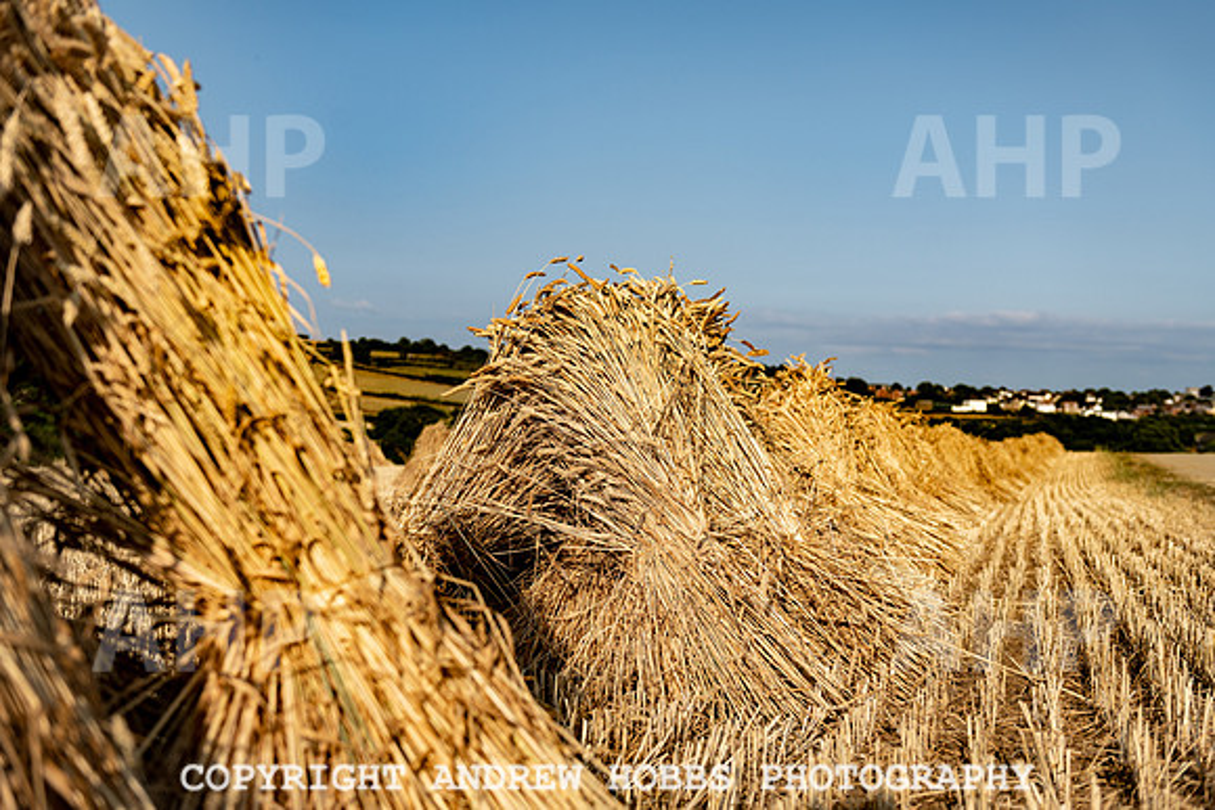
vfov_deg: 30.5
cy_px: 405
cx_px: 608
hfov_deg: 44.5
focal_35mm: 44
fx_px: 1485
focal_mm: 44
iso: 64
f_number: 4
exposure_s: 1/2000
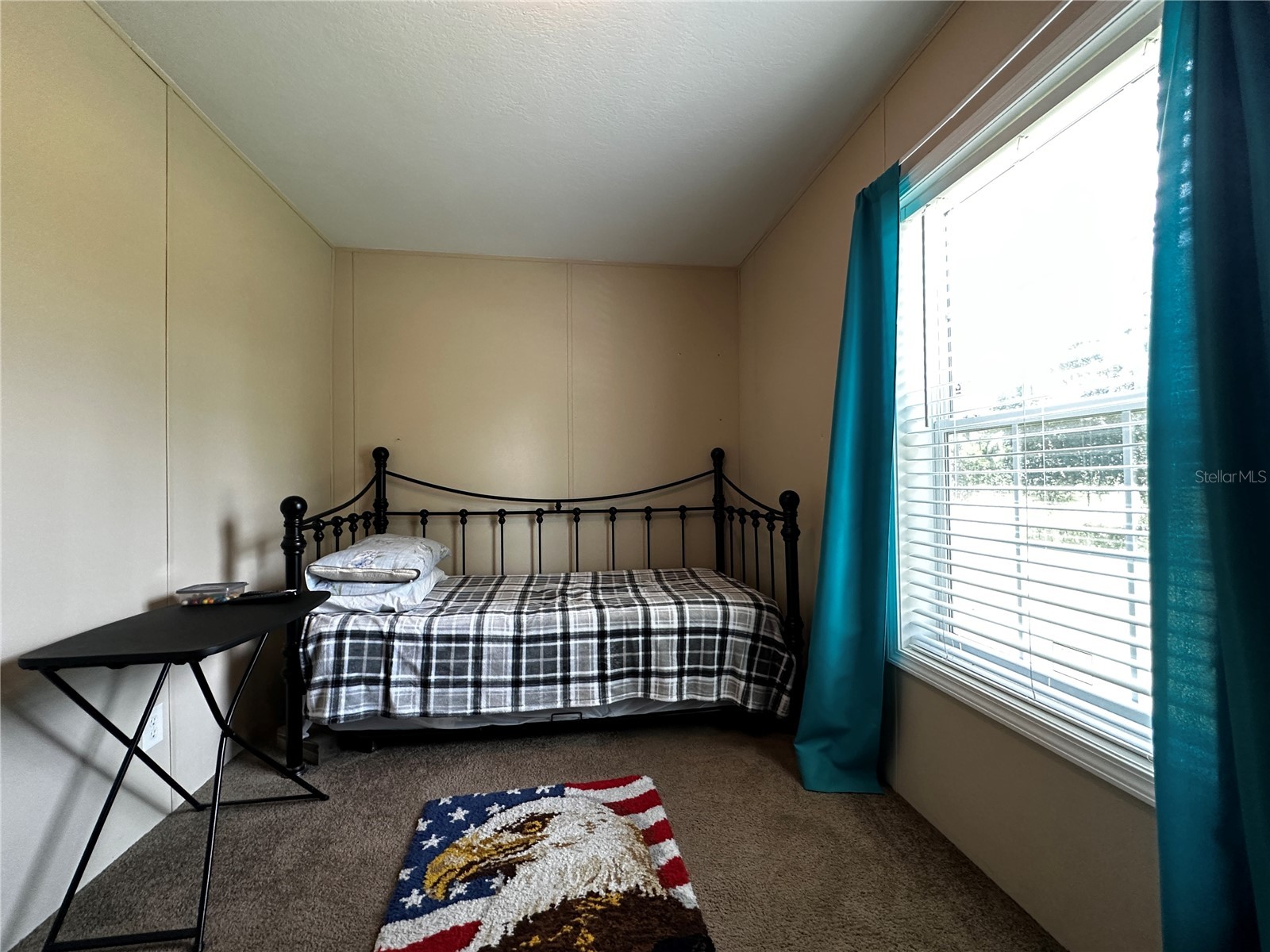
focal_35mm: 14
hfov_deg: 102.1
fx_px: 514
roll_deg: +1.0
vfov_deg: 85.7
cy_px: 476
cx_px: 635
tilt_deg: +0.4
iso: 250
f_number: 2.2
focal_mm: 2.22
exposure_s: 1/60
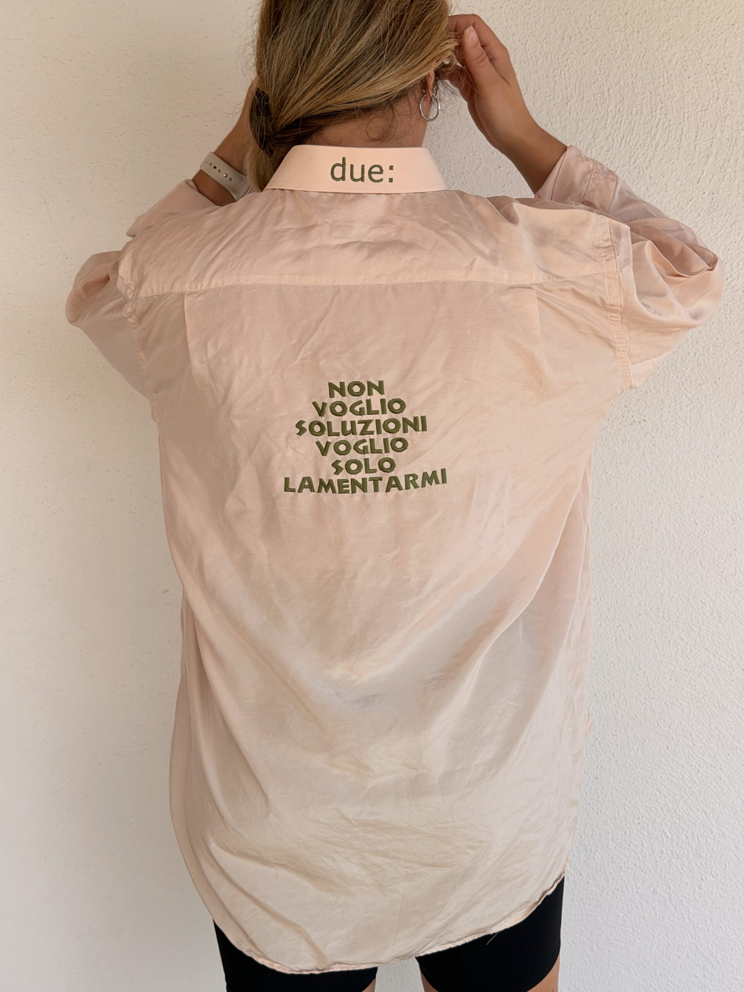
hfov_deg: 30.3
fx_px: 1376
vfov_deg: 39.7
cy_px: 496
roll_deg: -0.5
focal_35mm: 48
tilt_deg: -10.8
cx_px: 372
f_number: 1.78
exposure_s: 1/1513
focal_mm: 6.76
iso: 64
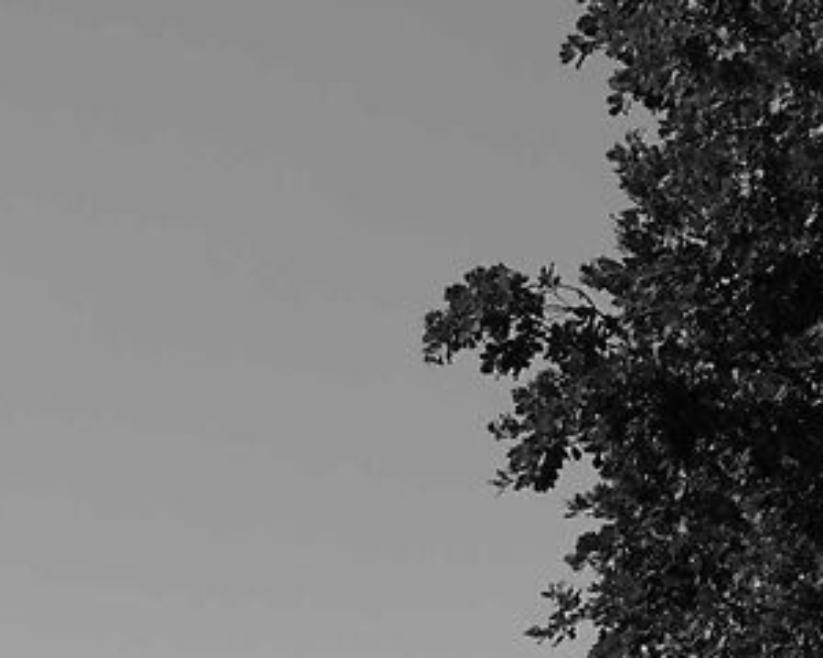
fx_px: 6406
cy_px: 1047
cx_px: 1523
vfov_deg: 5.8
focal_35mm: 263
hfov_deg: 7.1
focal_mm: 23
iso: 200
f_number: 5.6
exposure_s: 1/900
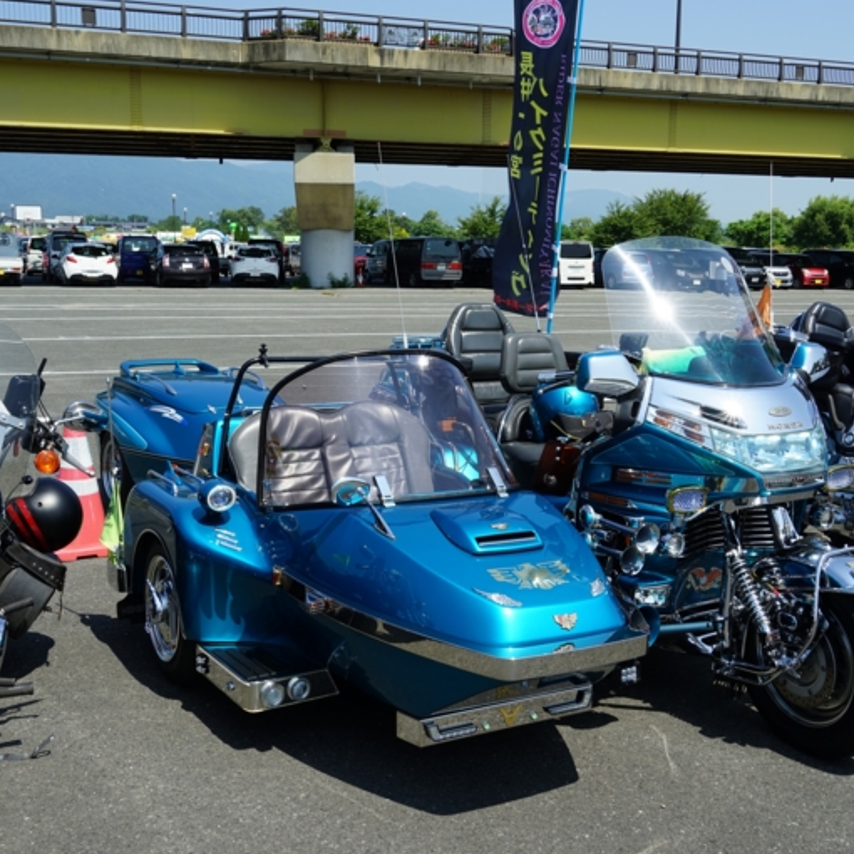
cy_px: 412
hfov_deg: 41.8
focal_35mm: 40
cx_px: 486
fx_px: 1116
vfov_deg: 41.9
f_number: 13
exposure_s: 1/90
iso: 100
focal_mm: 30
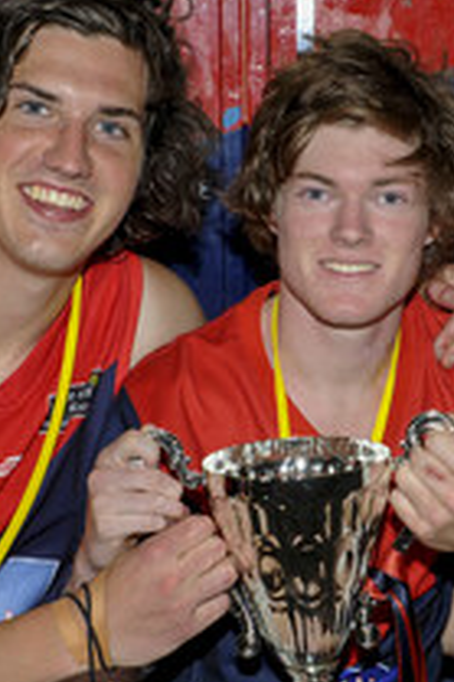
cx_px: 333
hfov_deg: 11.6
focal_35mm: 118
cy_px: 403
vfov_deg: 17.3
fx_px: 2236
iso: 200
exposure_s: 1/60
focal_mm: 44
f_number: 6.3
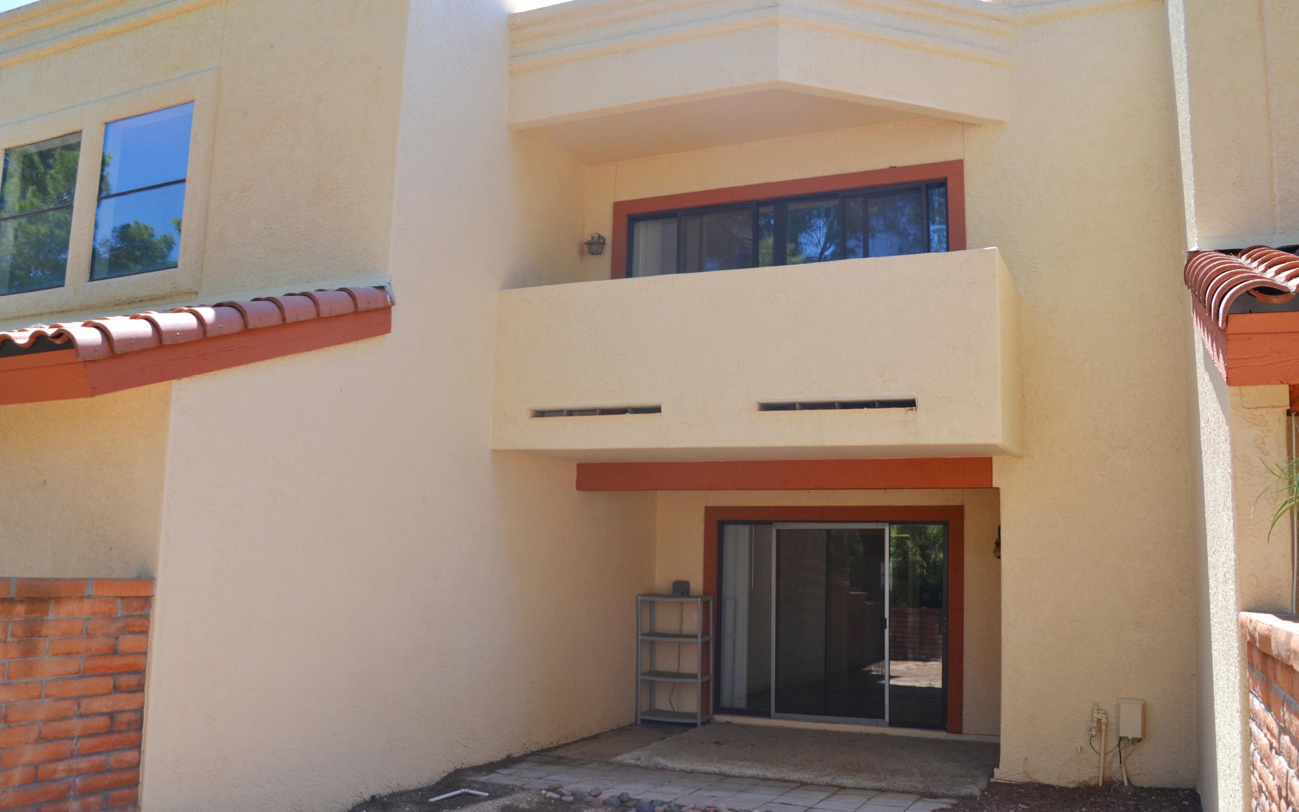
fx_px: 1097
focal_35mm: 31
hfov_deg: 61.2
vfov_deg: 40.6
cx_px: 658
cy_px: 411
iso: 100
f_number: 6.3
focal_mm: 20
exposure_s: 1/160
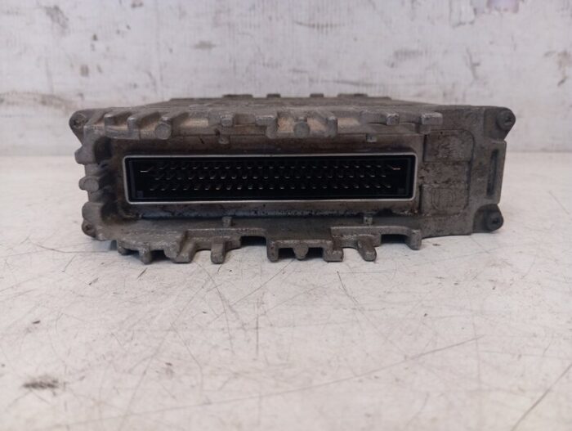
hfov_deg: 63.4
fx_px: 463
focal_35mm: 28
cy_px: 216
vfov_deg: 49.9
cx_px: 286
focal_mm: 4.22
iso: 480
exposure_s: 1/33.3
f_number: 1.8
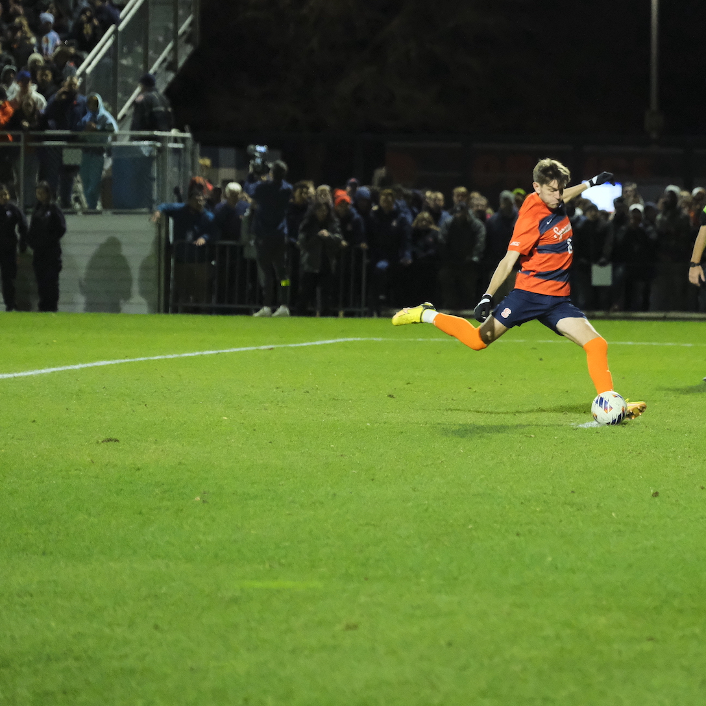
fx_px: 5515
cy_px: 281
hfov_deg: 7.3
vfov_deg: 7.3
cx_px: 507
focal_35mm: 239
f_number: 2.8
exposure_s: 1/1000
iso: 12800
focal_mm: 102.2
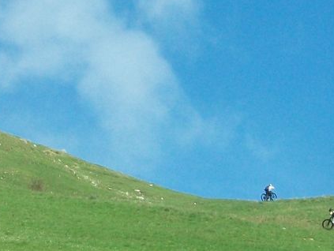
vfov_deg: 5.1
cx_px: 285
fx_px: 2791
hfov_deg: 6.8
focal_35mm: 289
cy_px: 204
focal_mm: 17.1
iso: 80
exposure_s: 1/400
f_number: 5.1
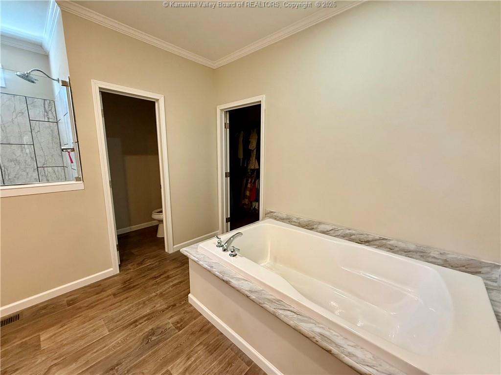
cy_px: 188
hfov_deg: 102.1
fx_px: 203
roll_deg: -0.1
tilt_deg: -9.4
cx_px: 250
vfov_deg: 85.7
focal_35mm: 14
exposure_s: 1/60
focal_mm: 2.22
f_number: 2.2
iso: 320
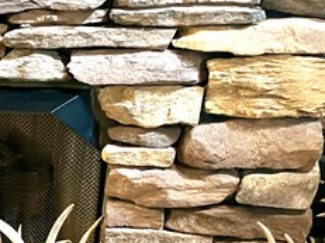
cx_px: -96
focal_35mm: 72
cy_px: 302
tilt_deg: -25.9
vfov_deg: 19.1
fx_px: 676
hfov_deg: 23.8
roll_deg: +2.9
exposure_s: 1/40
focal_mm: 5.1
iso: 640
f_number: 1.6
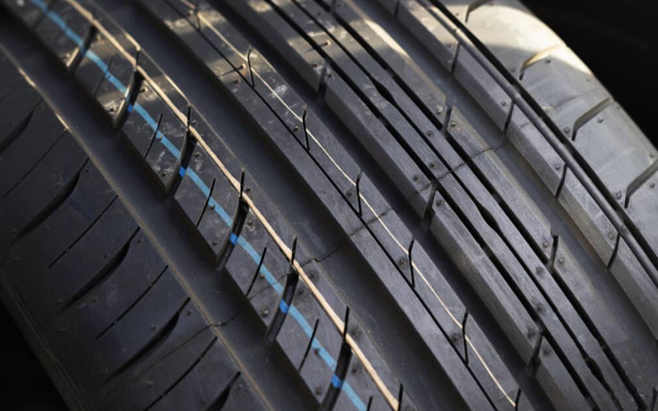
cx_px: 334
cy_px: 191
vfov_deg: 24.9
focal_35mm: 52
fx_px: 932
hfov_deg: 38.9
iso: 160
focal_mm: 50
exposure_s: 1/60
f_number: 4
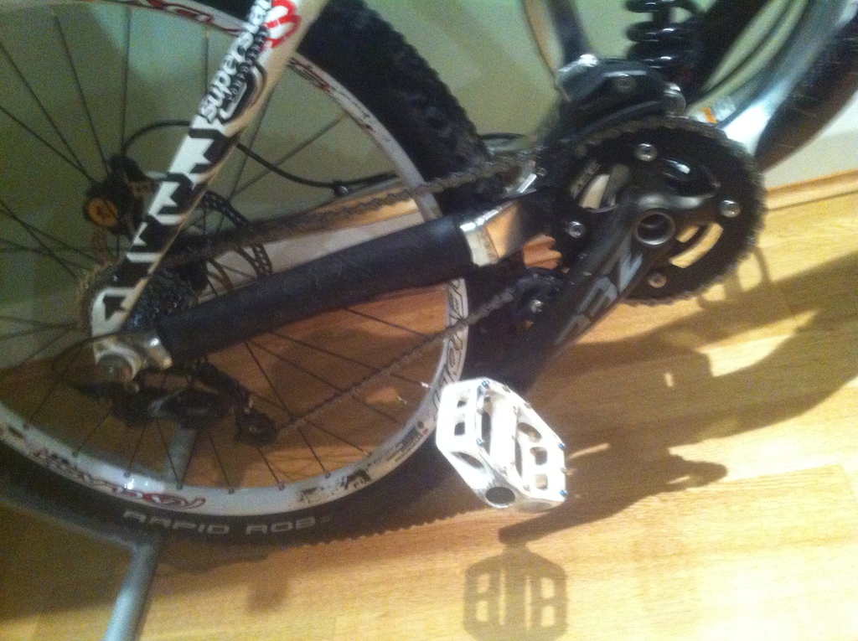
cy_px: 320
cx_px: 429
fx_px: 866
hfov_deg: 52.7
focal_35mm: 35
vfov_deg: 40.6
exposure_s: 1/15
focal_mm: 3.85
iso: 640
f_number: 2.8
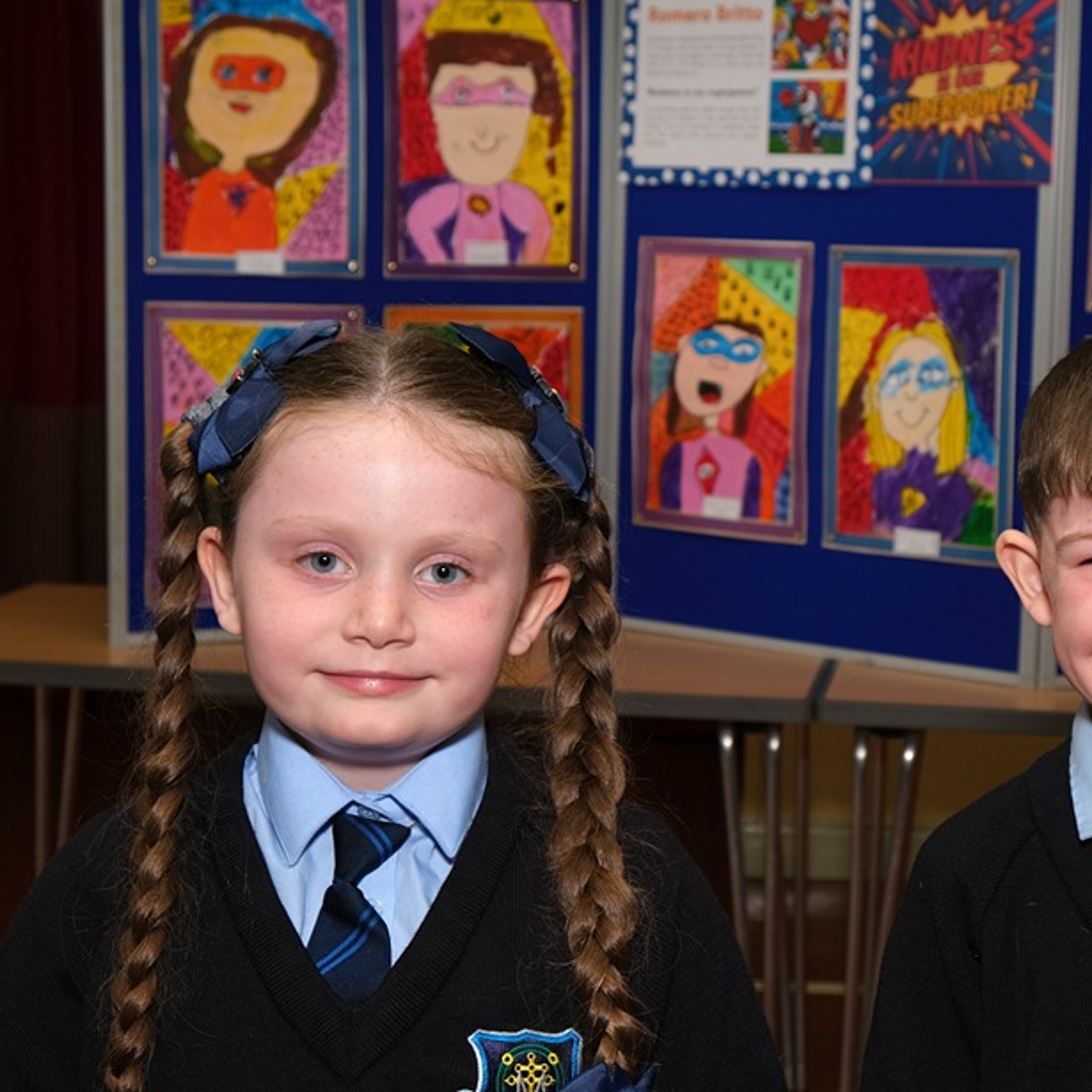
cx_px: 764
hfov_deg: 27.1
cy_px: 549
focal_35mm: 63
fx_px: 2248
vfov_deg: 27.3
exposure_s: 1/125
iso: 400
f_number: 6.4
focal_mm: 32.9
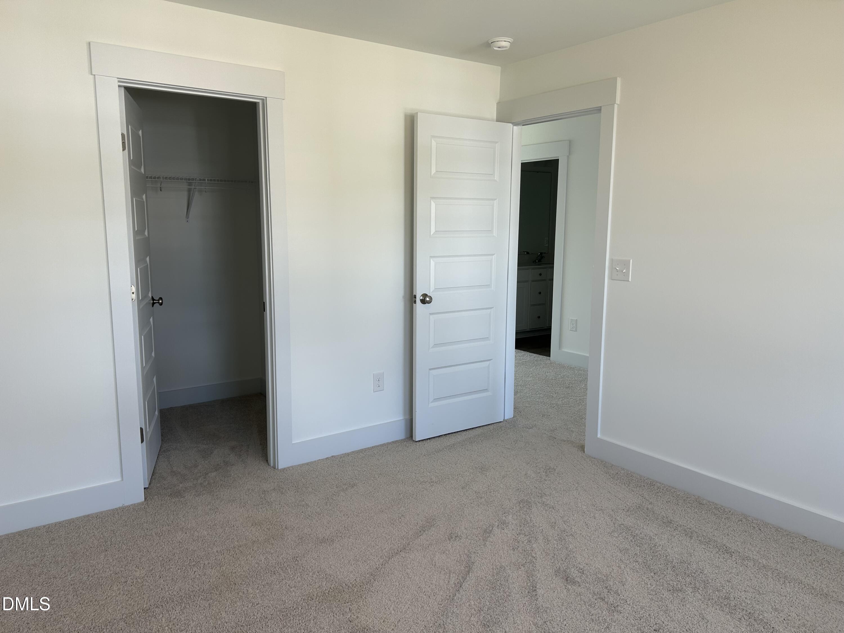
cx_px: 422
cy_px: 316
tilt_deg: -9.2
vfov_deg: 53.1
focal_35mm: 26
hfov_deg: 67.3
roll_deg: -0.7
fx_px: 634
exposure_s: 1/120
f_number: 1.5
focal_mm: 5.7
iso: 40
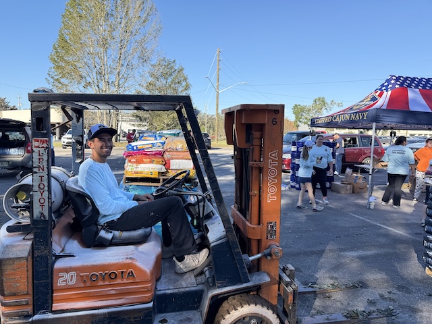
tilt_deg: -6.0
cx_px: 216
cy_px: 162
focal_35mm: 24
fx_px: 300
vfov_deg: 56.8
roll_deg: -1.0
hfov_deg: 71.6
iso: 80
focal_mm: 6.76
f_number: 1.78
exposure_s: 1/2053
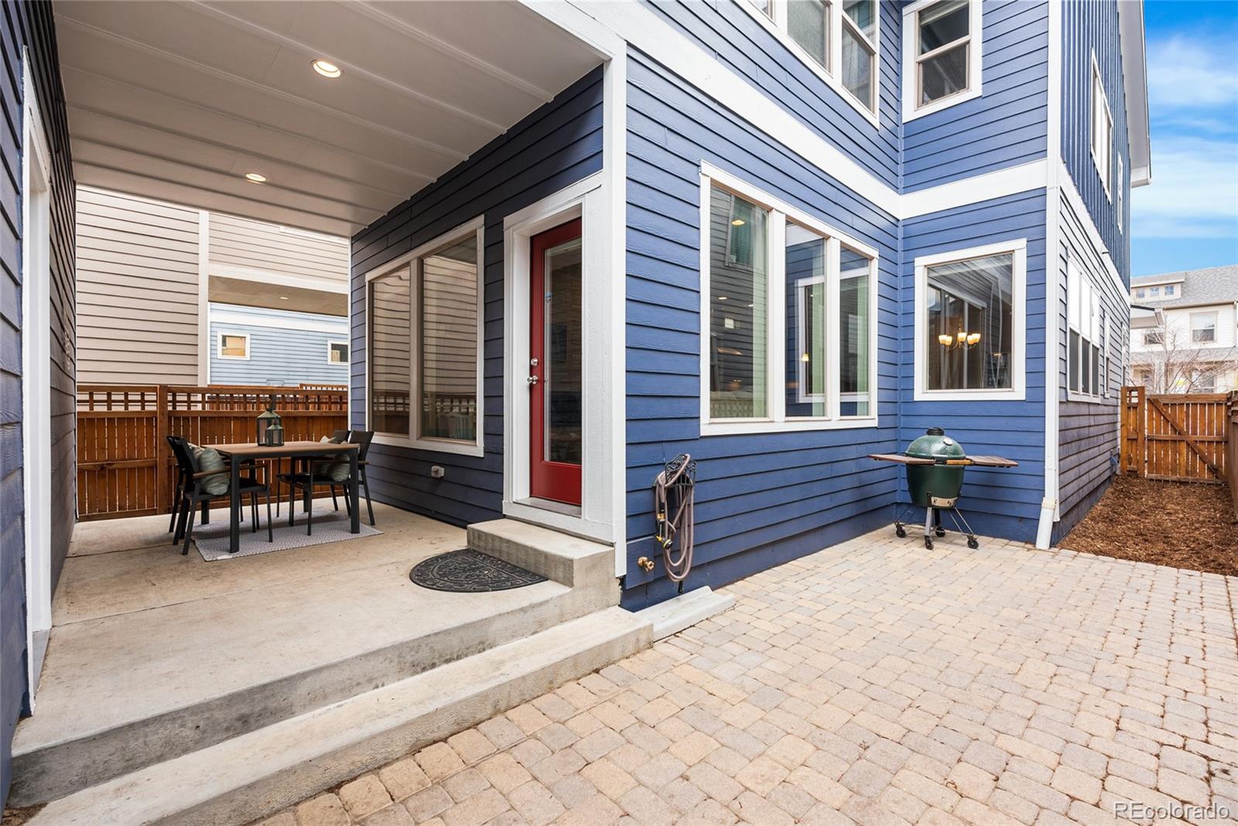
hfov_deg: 96.7
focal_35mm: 16
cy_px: 413
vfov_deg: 73.8
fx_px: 550
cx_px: 619
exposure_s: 1/15
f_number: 8
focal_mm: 16
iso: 200
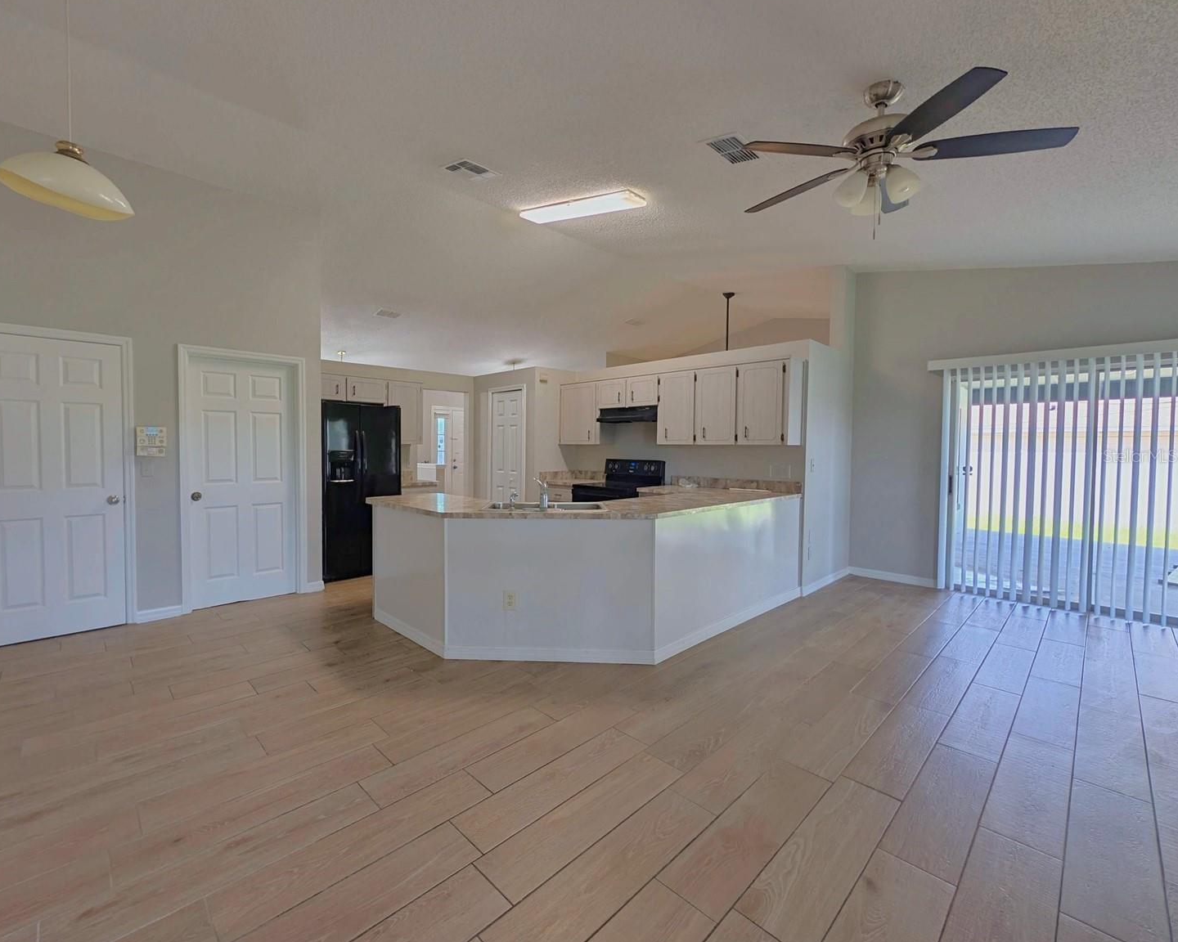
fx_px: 453
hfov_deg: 104.5
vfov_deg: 92.2
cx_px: 527
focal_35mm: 13
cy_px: 455
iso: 34
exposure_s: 1/198
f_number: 1.7
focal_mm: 2.02
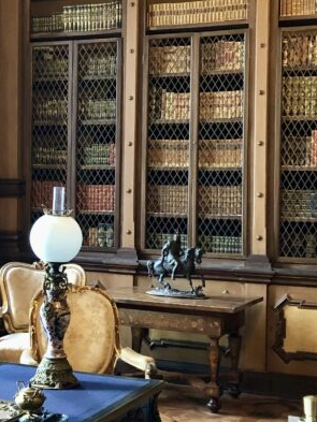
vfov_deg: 26.7
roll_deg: +0.1
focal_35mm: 73
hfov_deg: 19.9
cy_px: 191
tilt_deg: +1.7
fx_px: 891
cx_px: 48
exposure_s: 1/12
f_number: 1.8
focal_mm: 3.99
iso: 100
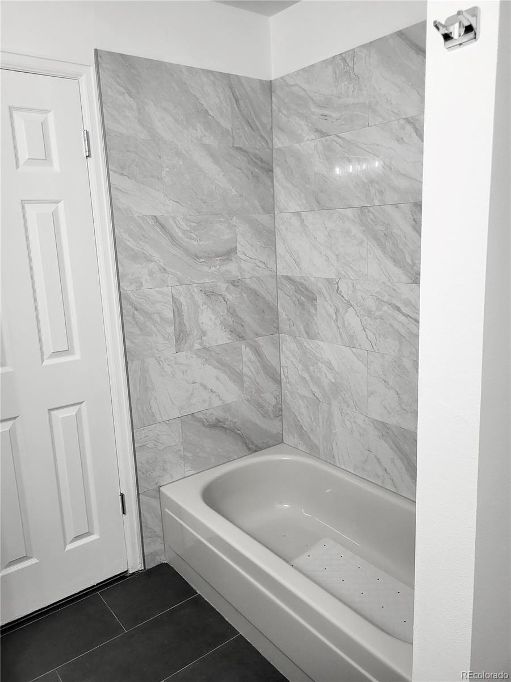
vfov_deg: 67.3
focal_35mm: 26
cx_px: 256
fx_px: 512
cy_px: 341
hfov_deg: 53.1
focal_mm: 5.4
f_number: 1.8
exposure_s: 1/120
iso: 125
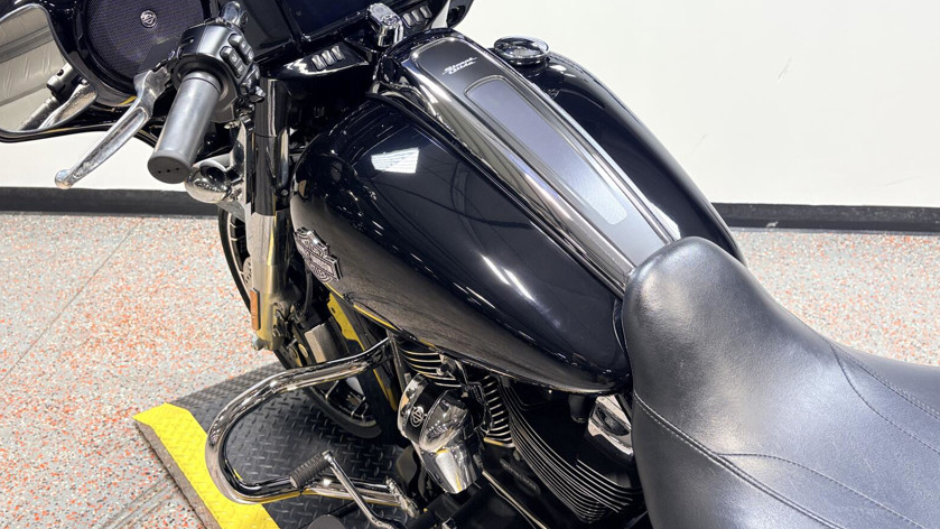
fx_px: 897
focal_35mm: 36
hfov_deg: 55.3
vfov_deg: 31.9
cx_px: 470
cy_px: 98
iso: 50
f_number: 1.6
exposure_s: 1/120
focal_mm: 5.96
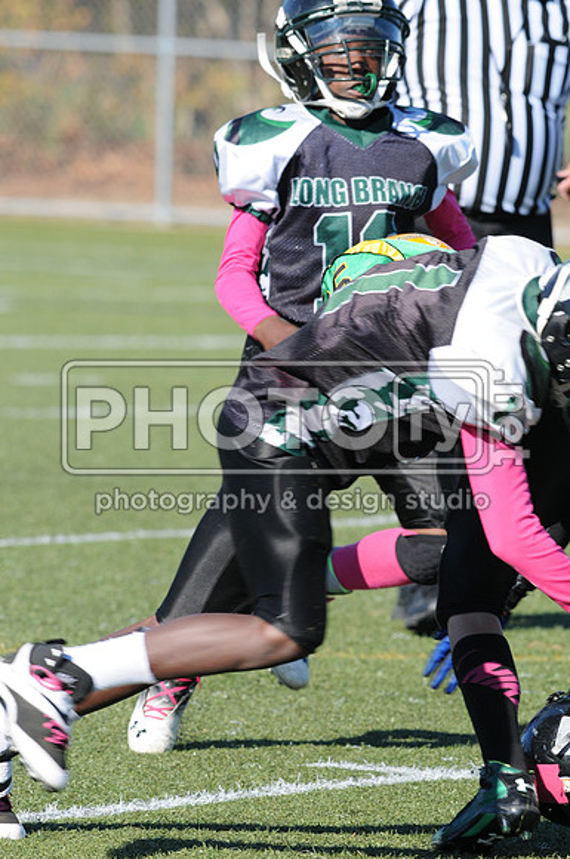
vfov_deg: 4.6
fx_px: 10719
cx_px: 285
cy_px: 430
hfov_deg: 3.0
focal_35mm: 450
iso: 200
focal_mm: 300
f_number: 7.1
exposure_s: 1/500
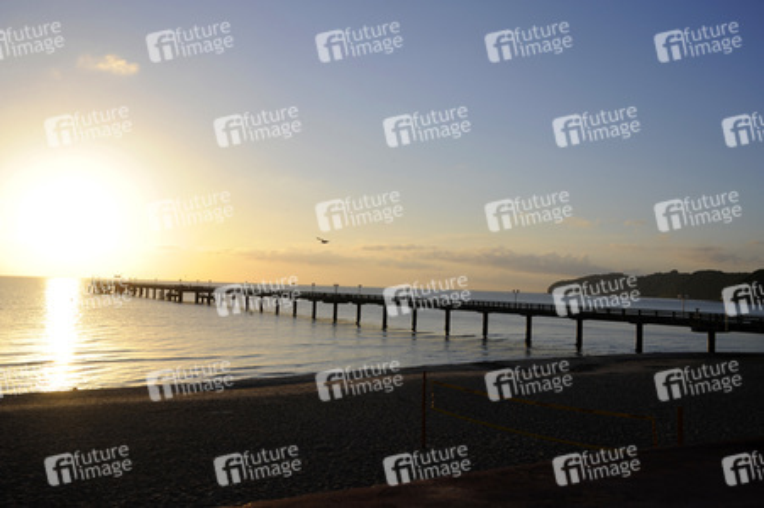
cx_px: 382
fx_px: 763
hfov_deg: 53.2
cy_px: 254
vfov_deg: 36.8
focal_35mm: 36
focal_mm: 36
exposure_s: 1/500
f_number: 11
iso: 400
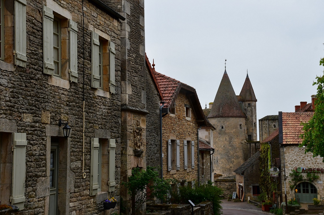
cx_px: 170
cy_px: 104
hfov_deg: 31.9
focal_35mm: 63
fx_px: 567
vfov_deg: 21.5
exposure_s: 1/160
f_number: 9
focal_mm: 40
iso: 400
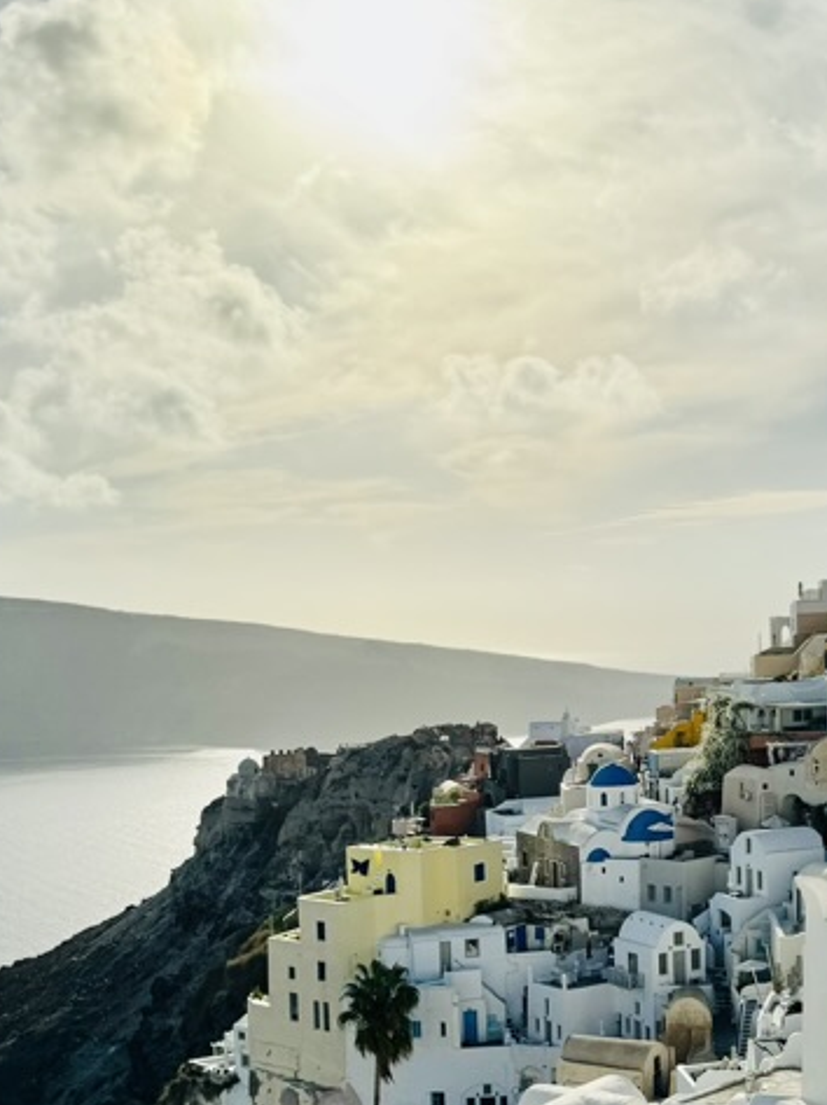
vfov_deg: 36.3
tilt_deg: -6.0
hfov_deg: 27.5
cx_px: 638
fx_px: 1659
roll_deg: +0.1
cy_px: 769
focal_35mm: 52
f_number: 1.78
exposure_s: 1/6410
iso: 80
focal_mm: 6.86
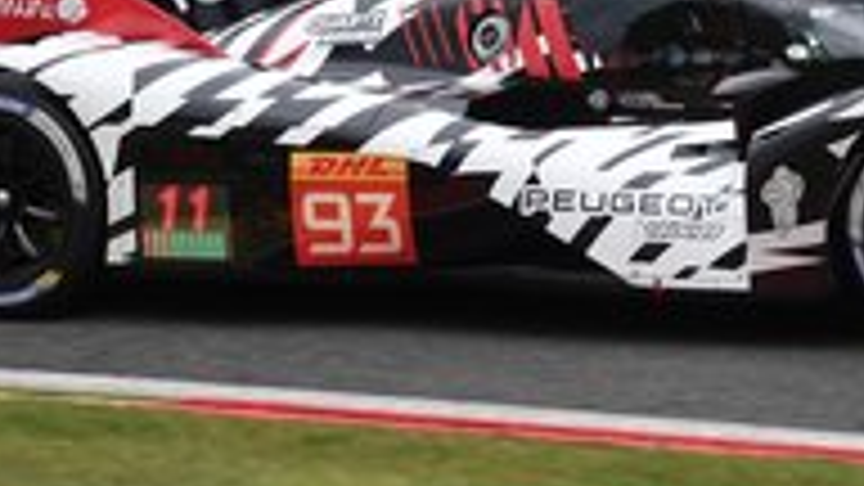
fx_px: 11272
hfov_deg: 4.4
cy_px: 94
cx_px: 688
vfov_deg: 2.5
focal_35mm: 492
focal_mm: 73.24
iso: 200
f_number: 4
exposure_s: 1/1000
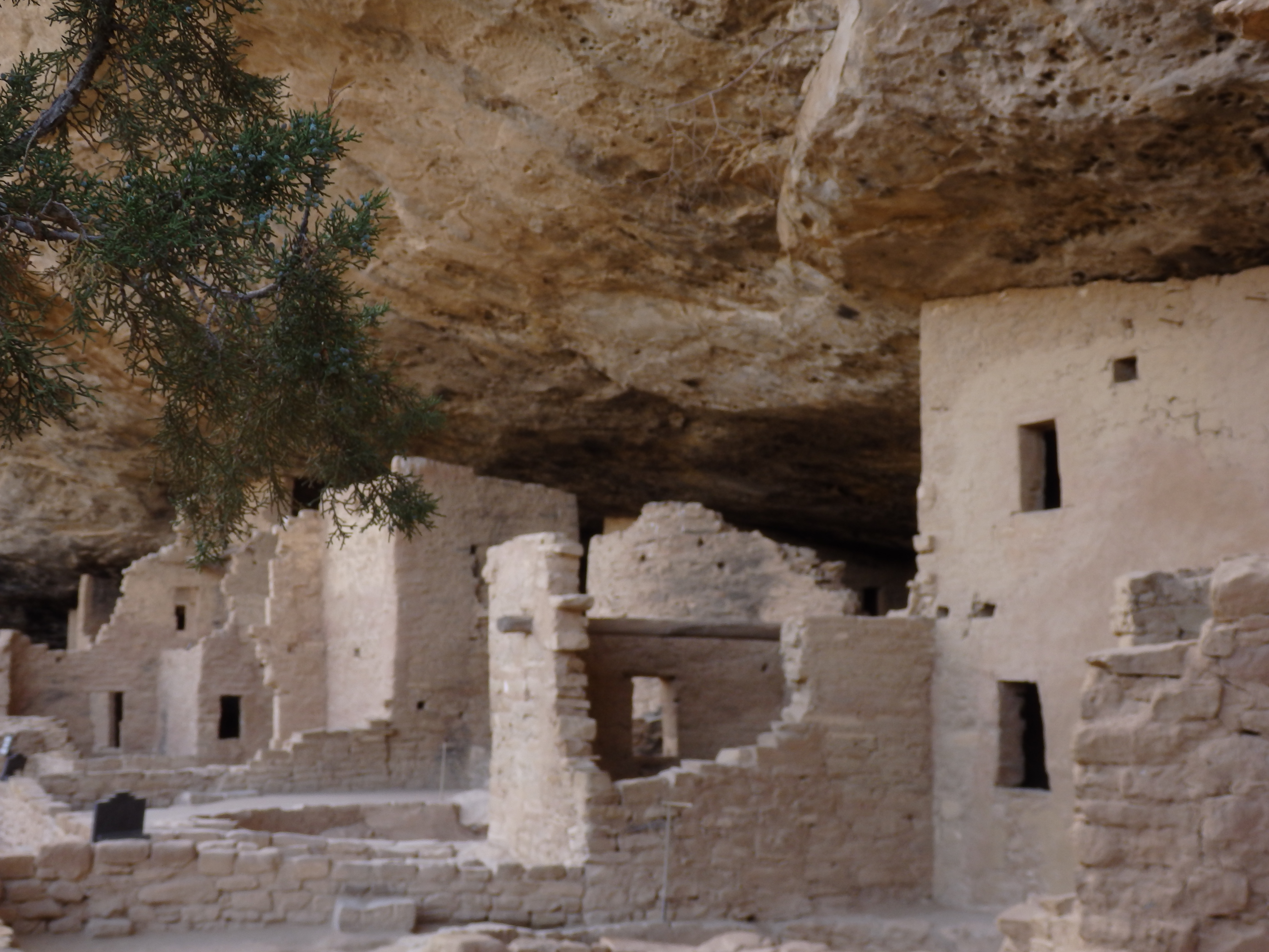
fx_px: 1650
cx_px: 634
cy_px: 476
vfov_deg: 32.2
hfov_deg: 42.1
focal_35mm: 45
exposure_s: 1/80
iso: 125
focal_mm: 8
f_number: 3.8
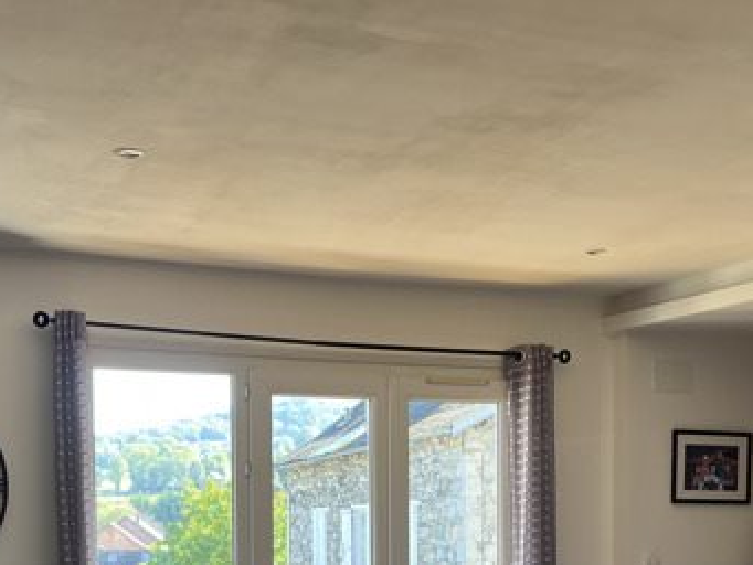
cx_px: 369
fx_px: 1327
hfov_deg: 31.7
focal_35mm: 61
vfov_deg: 22.9
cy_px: 587
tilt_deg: -1.9
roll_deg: +0.7
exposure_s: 1/100
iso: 80
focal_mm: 5.1
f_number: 1.6
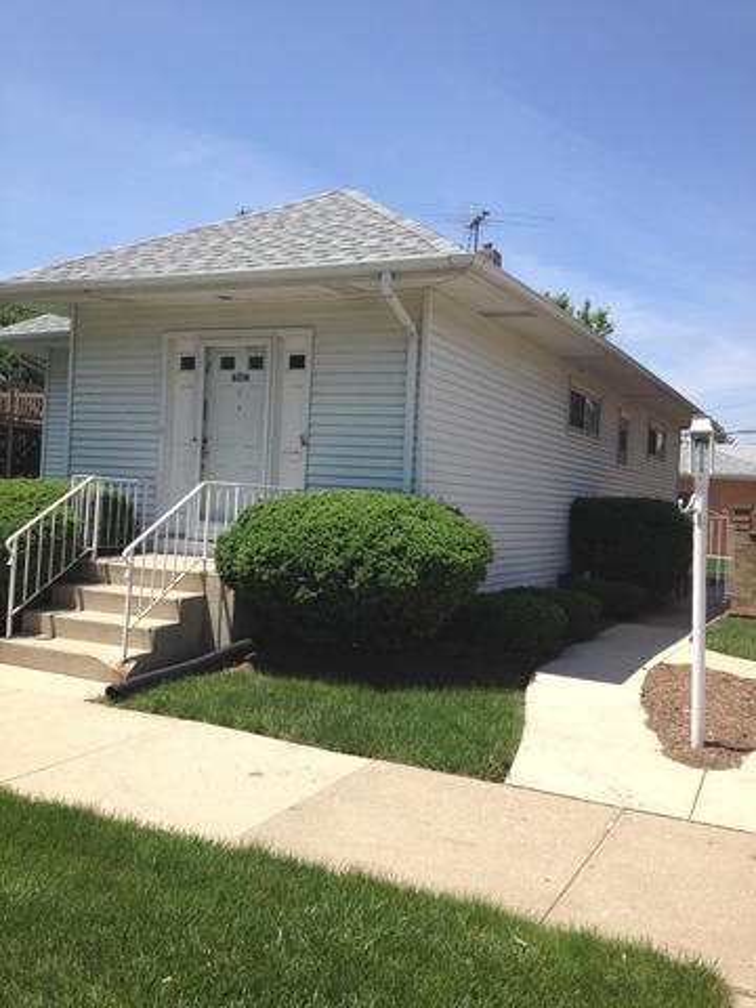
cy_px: 504
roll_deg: -2.3
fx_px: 1019
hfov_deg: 40.7
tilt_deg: -2.5
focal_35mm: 35
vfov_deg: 52.6
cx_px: 378
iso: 50
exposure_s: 1/1842
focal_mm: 4.28
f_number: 2.4
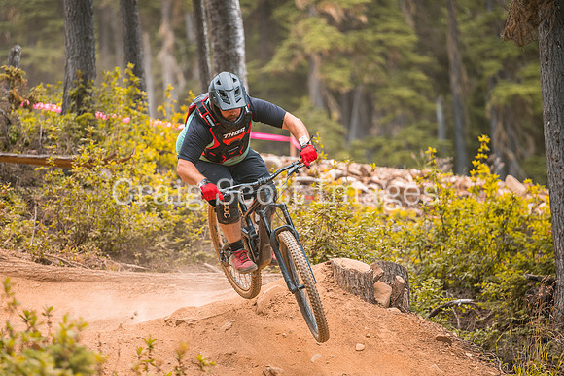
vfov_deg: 6.0
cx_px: 265
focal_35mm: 230
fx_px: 3606
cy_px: 163
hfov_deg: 8.9
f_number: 2.8
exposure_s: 1/1600
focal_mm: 200
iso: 450
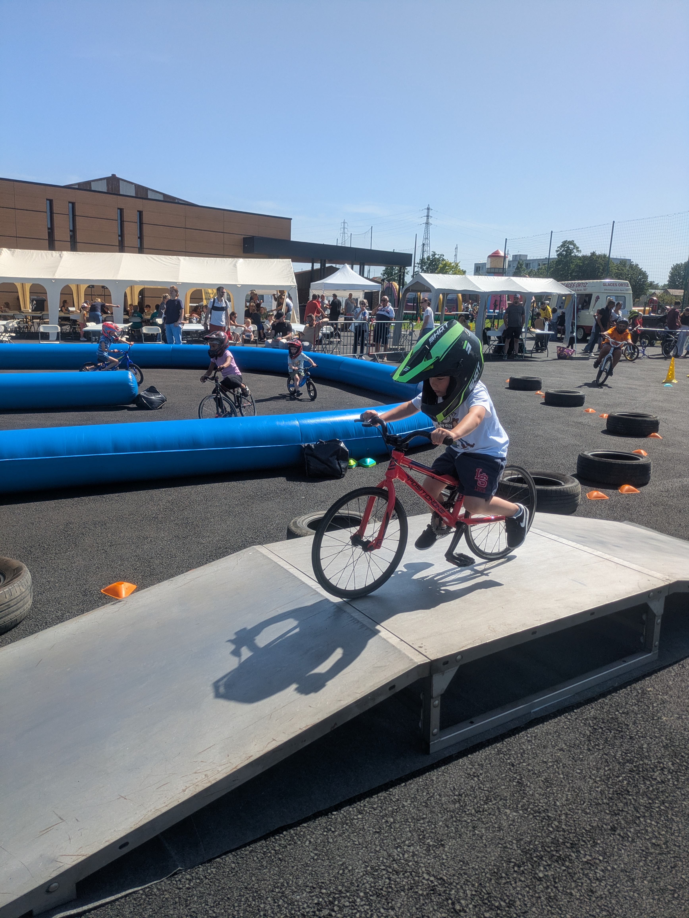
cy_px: 459
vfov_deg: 69.4
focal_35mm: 25
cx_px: 344
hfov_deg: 54.9
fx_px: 663
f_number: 1.89
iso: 48
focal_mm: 5.43
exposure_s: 1/2028
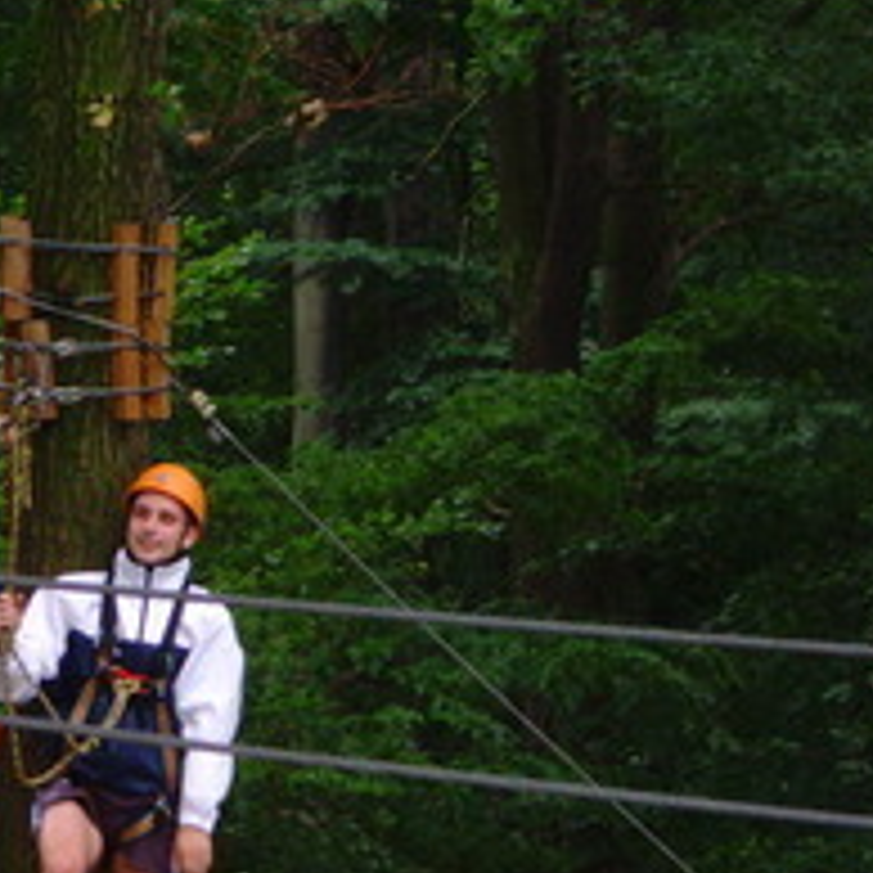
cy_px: 601
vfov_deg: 8.1
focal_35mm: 216
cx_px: -176
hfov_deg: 8.0
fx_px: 6163
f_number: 4.4
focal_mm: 16
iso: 200
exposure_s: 1/60
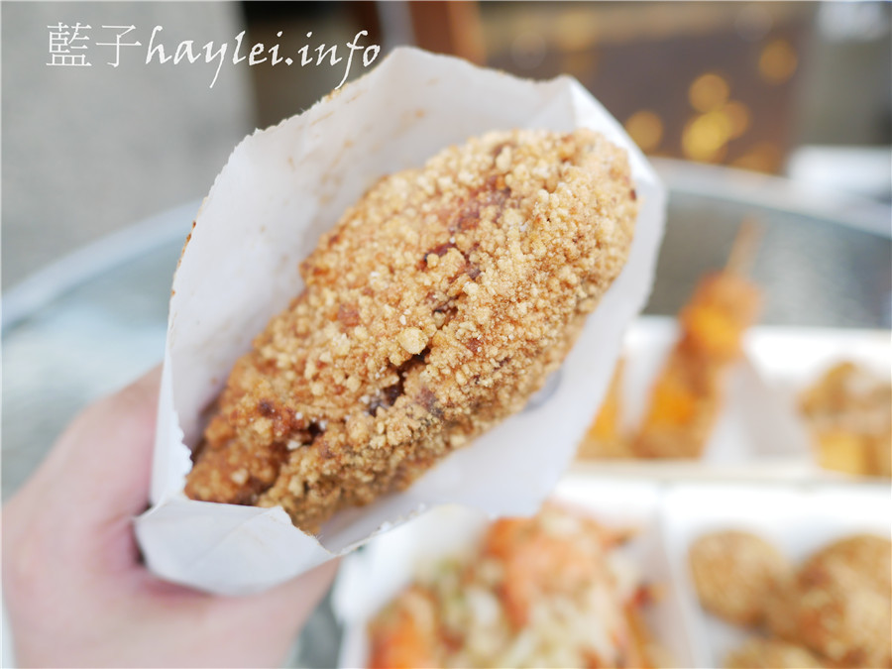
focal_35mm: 30
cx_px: 446
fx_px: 773
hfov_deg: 60.0
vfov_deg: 46.8
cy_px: 334
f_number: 2.2
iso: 200
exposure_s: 1/200
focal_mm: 15
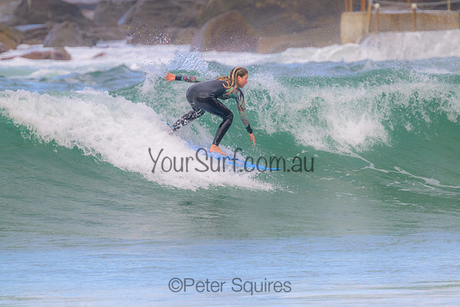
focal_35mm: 800
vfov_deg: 1.7
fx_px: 10224
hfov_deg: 2.6
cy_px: 154
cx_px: 230
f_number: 11
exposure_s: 1/1250
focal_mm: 800
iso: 1600
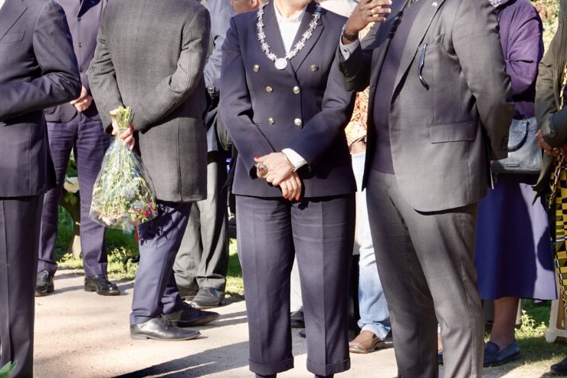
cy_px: 123
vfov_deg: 9.5
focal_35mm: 144
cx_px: 347
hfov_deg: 14.2
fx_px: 2267
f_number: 4
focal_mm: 38.04
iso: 100
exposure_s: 1/200
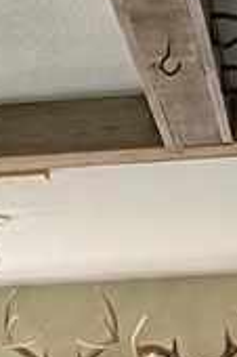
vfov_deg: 9.3
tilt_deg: -8.2
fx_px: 2018
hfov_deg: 6.7
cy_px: 773
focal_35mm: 204
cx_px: 120
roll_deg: +2.7
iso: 200
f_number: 1.8
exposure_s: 1/60
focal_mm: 4.25
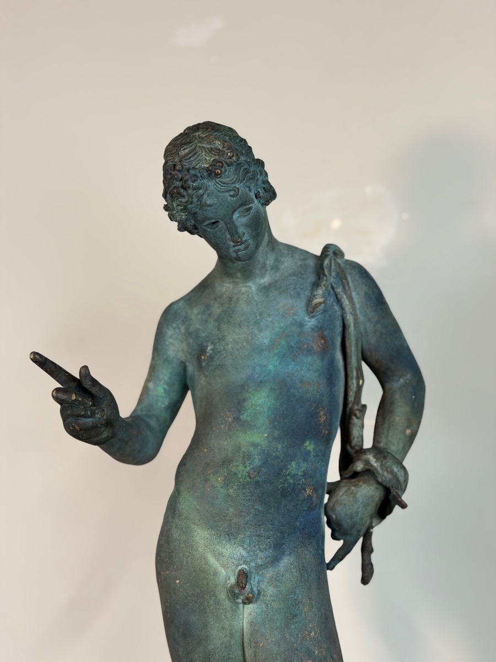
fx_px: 917
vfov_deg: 39.7
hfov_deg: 30.3
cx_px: 248
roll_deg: +0.5
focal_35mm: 48
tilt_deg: +5.9
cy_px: 331
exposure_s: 1/50
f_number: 1.78
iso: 160
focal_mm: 6.76
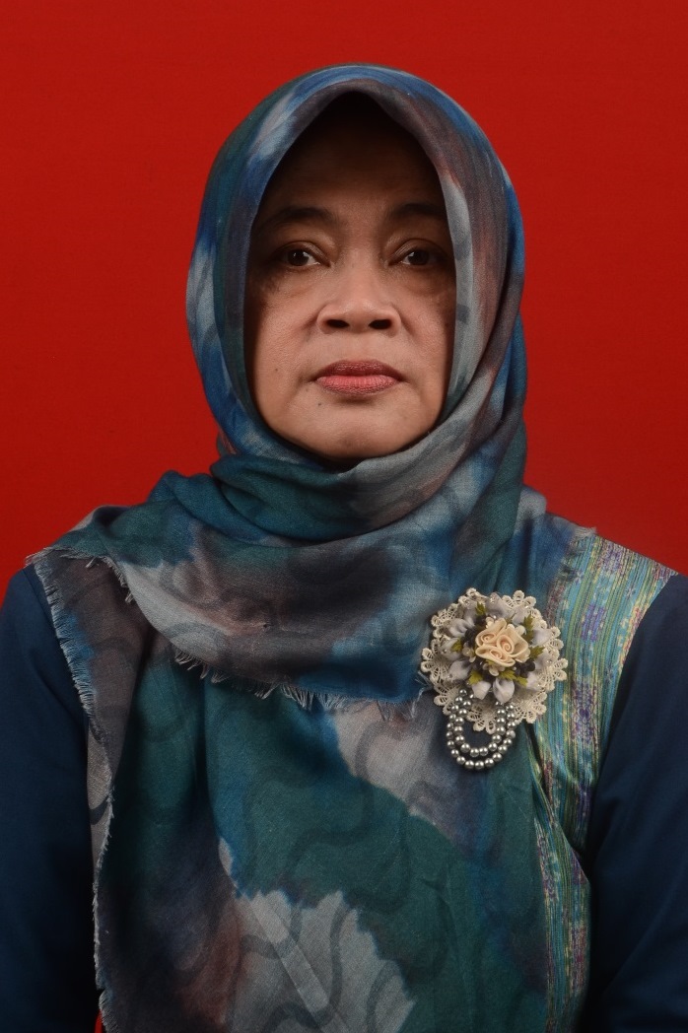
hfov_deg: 18.2
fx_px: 2151
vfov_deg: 27.0
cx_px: 344
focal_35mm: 75
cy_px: 516
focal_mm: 50
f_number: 10
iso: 200
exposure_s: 1/100
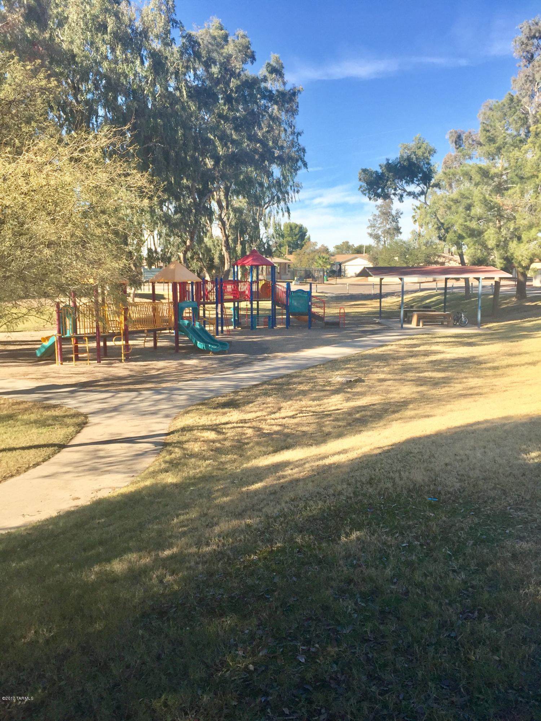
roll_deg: +0.6
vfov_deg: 61.7
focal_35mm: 29
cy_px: 360
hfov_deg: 48.2
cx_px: 270
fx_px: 604
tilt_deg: -8.0
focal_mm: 4.15
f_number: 2.2
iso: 32
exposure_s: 1/1041
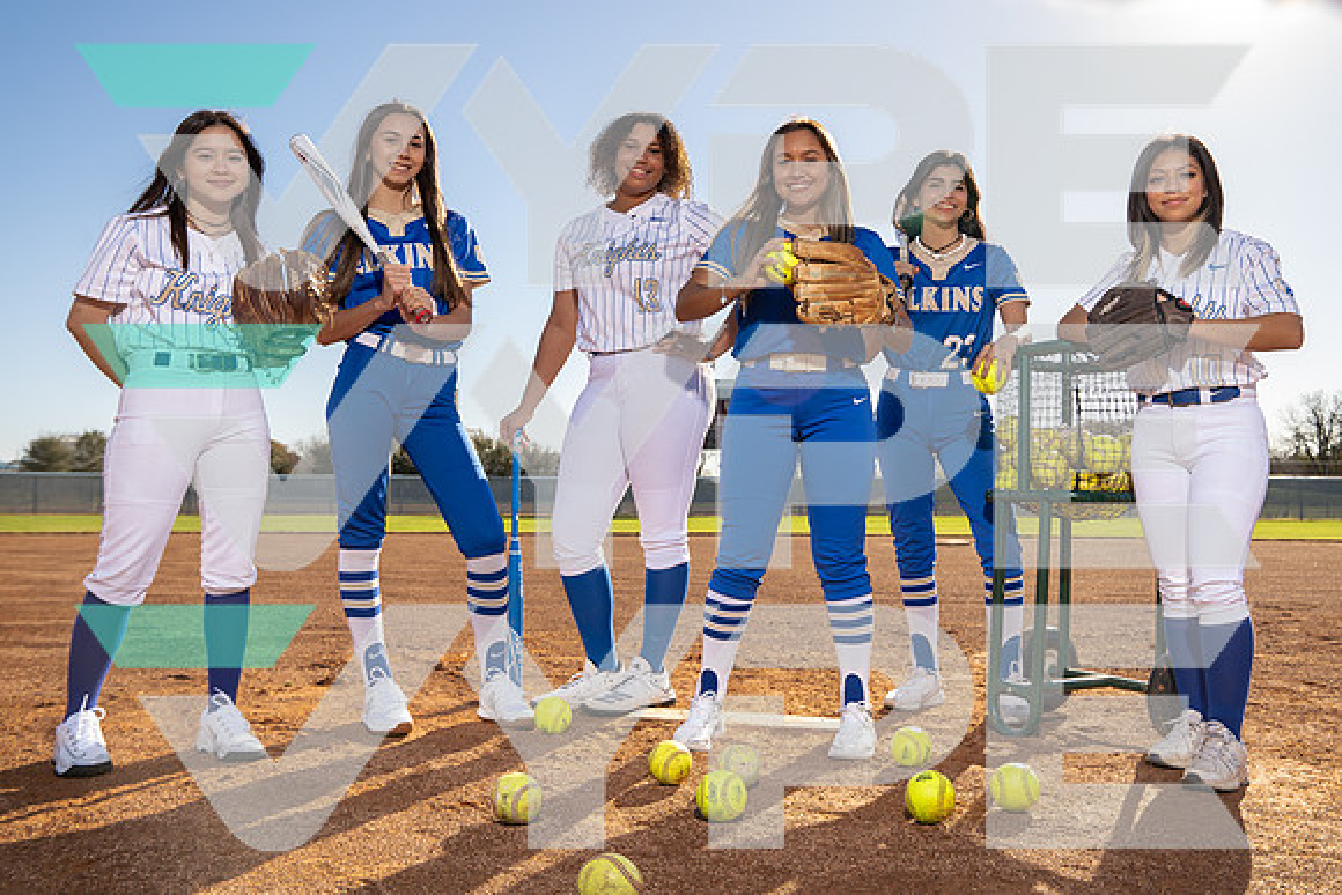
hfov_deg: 62.9
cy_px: 422
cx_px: 721
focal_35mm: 29
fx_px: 1095
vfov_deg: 44.5
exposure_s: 1/250
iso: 100
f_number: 5.6
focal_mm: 25
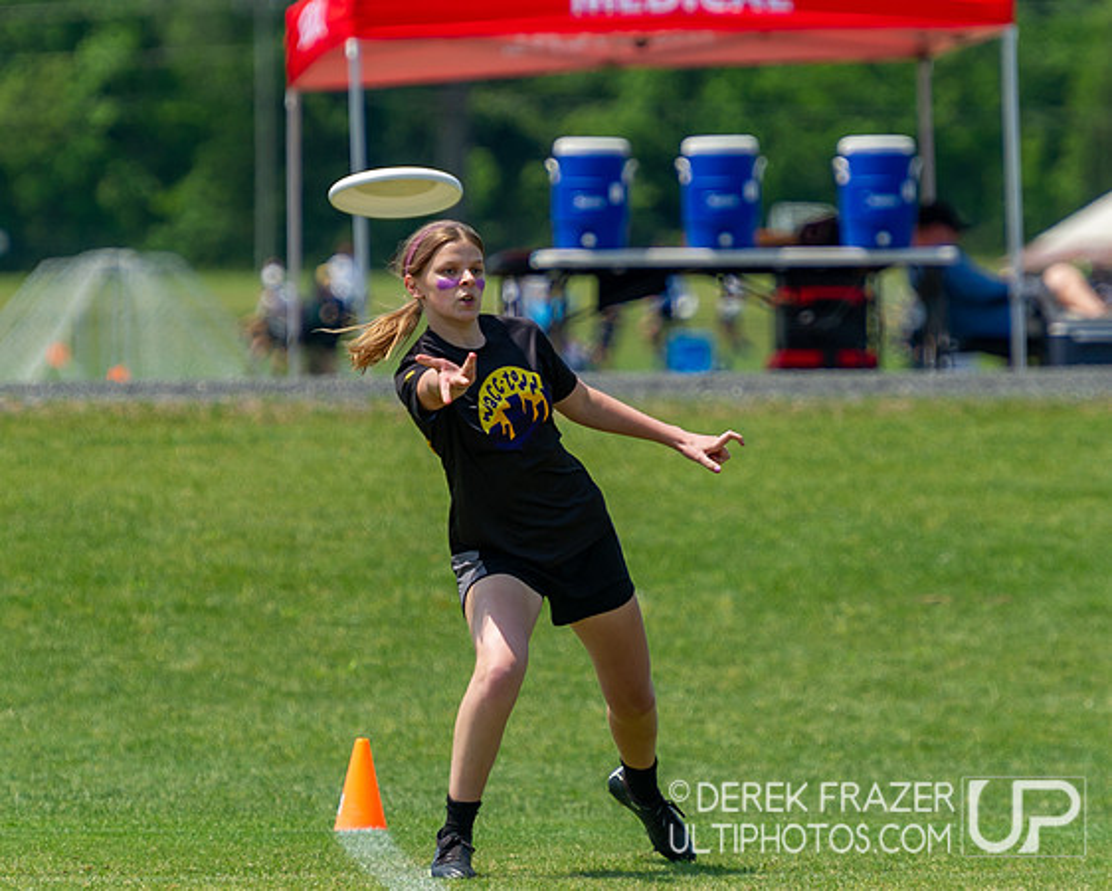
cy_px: 341
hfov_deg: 4.1
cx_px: 547
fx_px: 15444
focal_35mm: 469
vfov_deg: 3.3
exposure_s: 1/2000
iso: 200
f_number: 4
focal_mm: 250
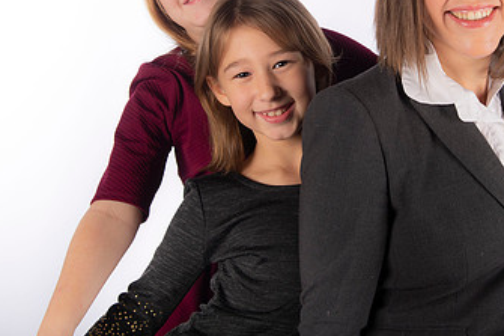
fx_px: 1161
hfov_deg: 24.3
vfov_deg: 16.3
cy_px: 65
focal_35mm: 83
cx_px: 367
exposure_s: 1/200
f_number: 6.3
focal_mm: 48
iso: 100
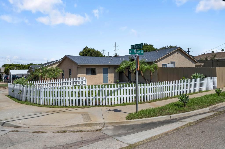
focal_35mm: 27
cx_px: 112
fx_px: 169
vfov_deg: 47.9
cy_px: 74
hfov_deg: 67.4
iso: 400
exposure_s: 1/2500
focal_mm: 27
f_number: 8
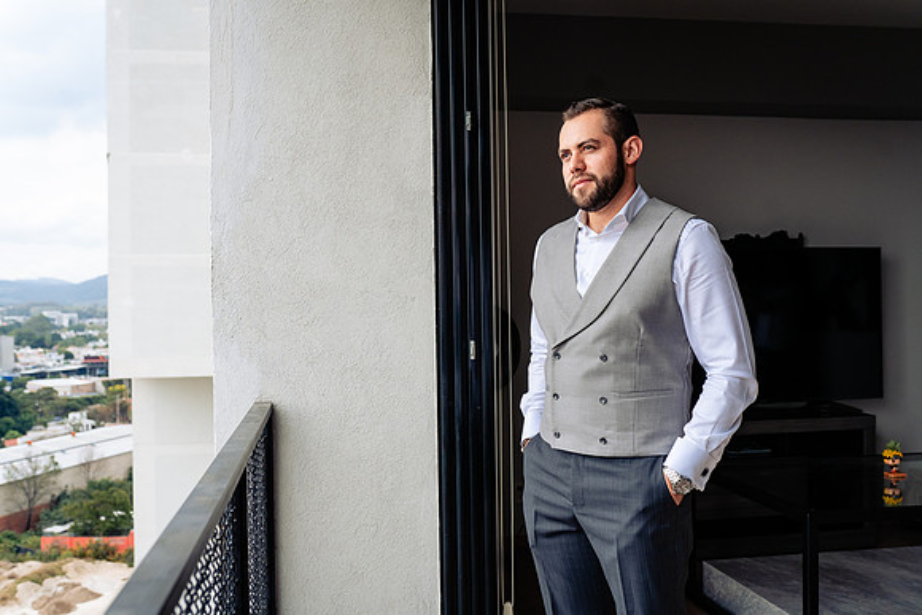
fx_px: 897
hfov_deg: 54.4
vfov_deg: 37.9
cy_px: 308
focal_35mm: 35
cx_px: 461
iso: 500
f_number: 4
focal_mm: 35
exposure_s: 1/1600
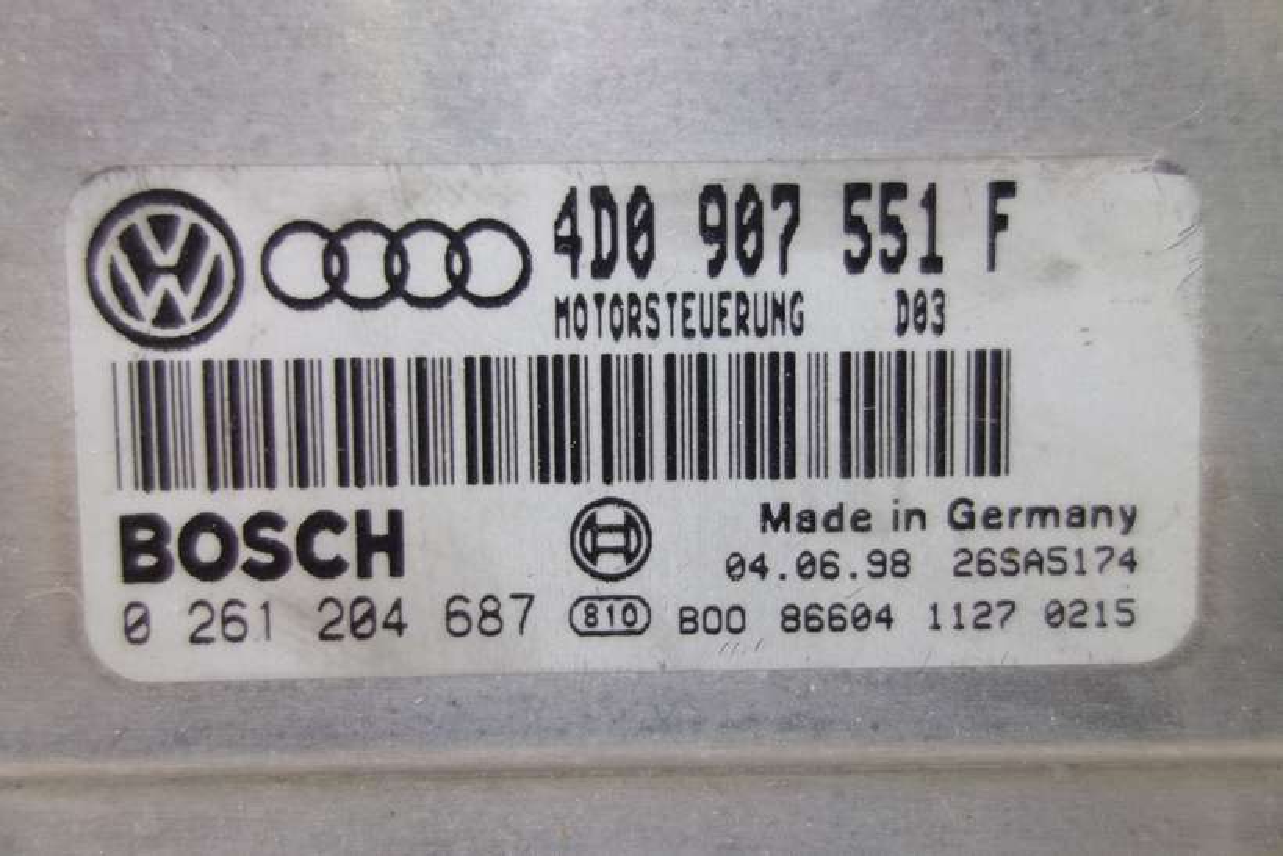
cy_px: 428
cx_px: 642
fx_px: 998
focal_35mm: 28
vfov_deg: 46.4
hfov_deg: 65.5
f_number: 1.8
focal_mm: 10.4
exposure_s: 1/100
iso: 125
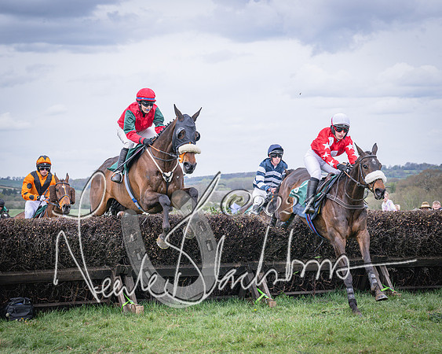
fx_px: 1326
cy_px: 166
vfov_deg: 15.2
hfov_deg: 18.9
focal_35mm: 101
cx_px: 225
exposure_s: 1/800
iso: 400
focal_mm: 70
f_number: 5
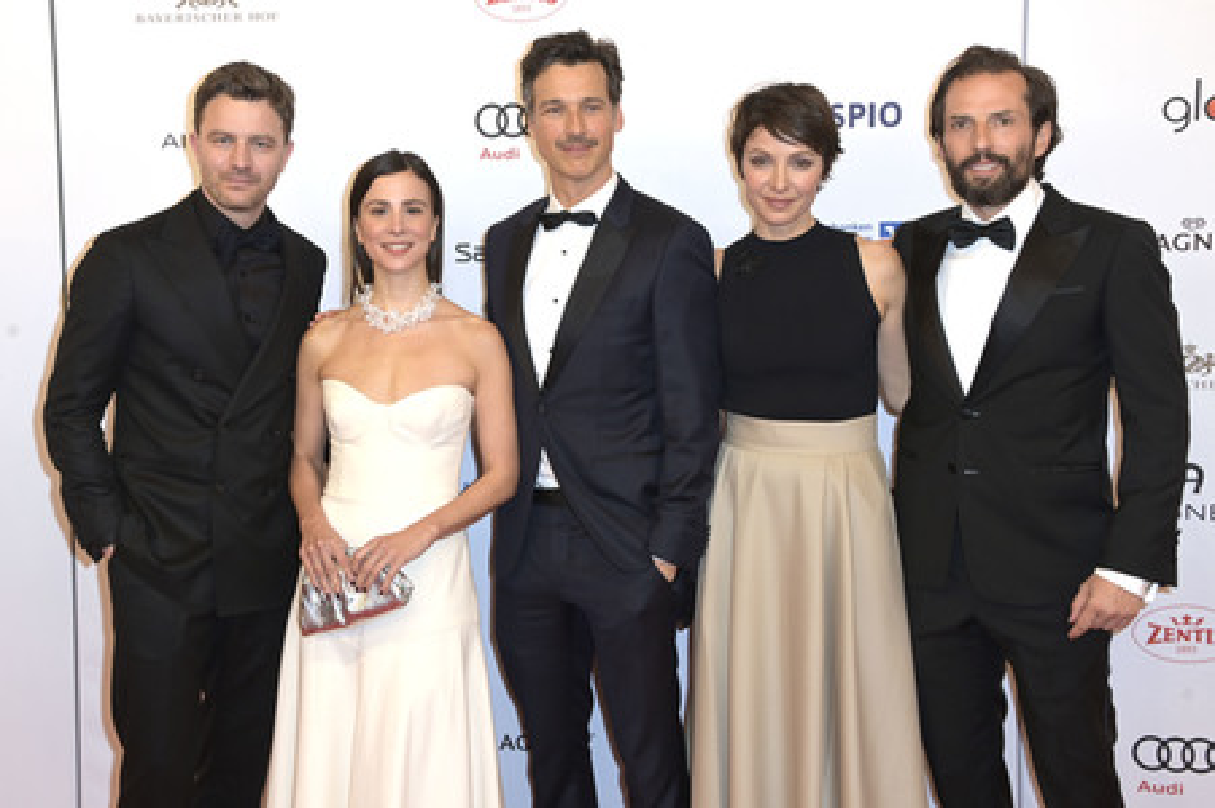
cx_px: 608
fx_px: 1619
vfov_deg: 28.0
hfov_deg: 41.1
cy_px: 404
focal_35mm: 48
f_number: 6.3
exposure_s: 1/250
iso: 400
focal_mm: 48
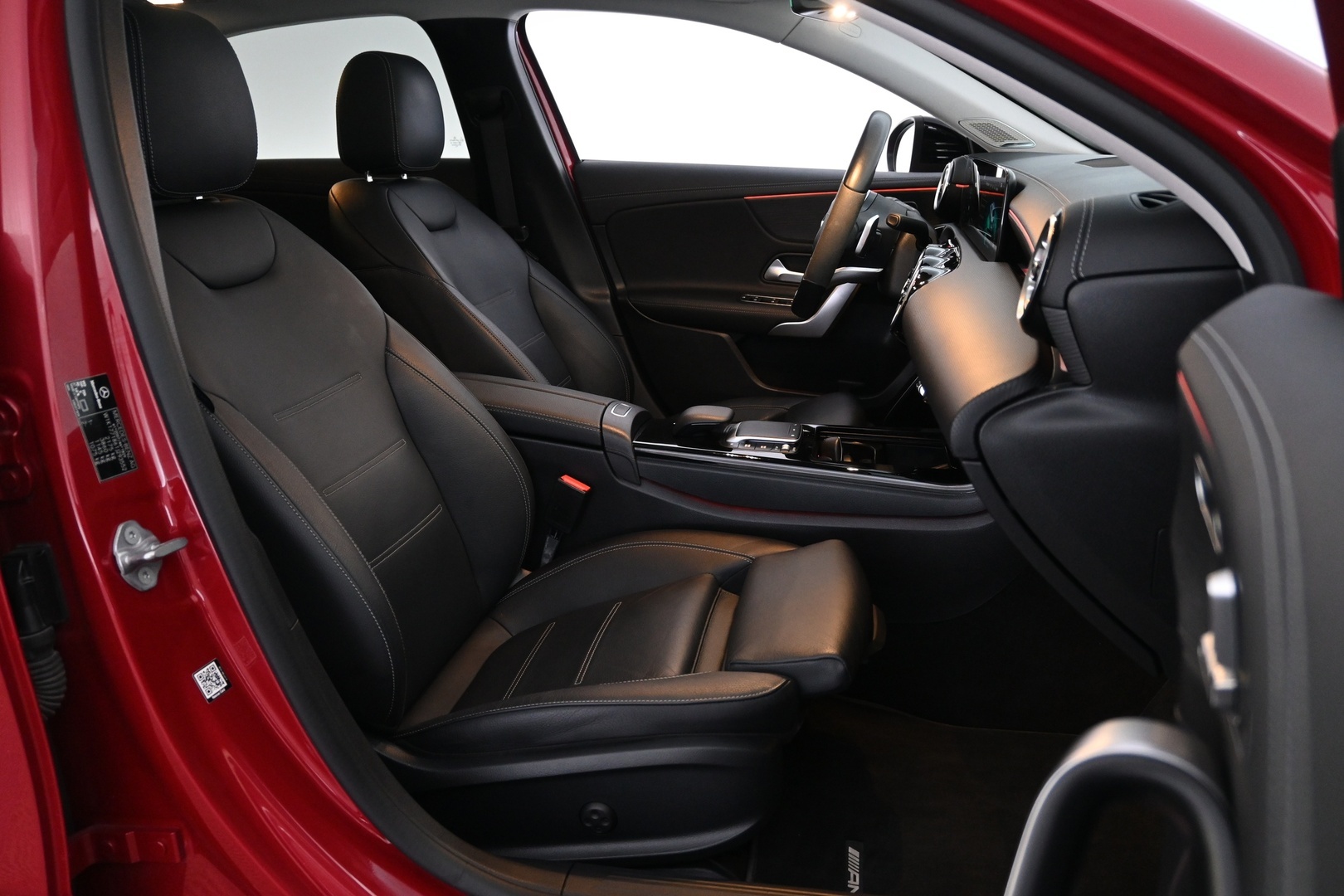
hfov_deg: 63.2
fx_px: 1092
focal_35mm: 29
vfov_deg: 44.6
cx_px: 672
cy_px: 448
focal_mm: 19.5
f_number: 3.8
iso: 1600
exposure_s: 1/30
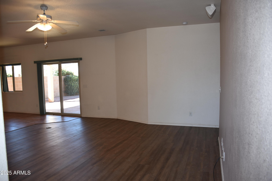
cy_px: 90
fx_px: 204
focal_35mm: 27
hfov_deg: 67.4
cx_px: 136
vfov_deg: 47.9
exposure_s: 1/60
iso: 220
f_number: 4
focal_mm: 18
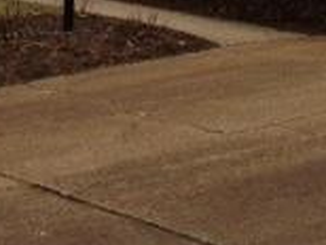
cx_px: 311
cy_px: -256
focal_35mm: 145
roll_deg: -3.4
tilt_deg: +8.5
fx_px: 1368
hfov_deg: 13.4
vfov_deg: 9.5
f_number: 2.4
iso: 80
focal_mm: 4.28
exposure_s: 1/120
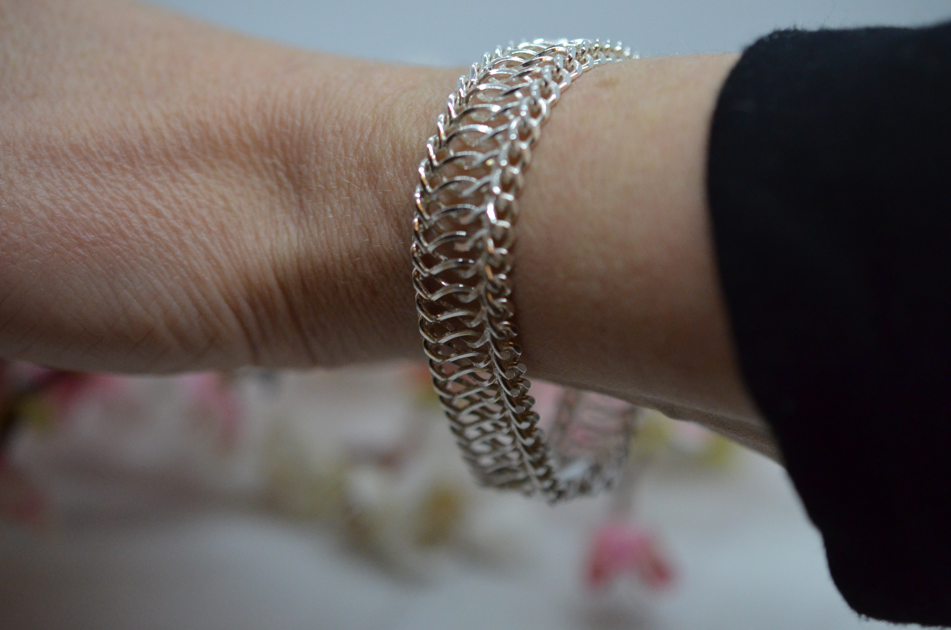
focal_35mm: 60
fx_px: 1582
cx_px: 476
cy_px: 315
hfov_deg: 33.5
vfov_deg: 22.5
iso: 2500
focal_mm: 40
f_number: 3.2
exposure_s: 1/4000
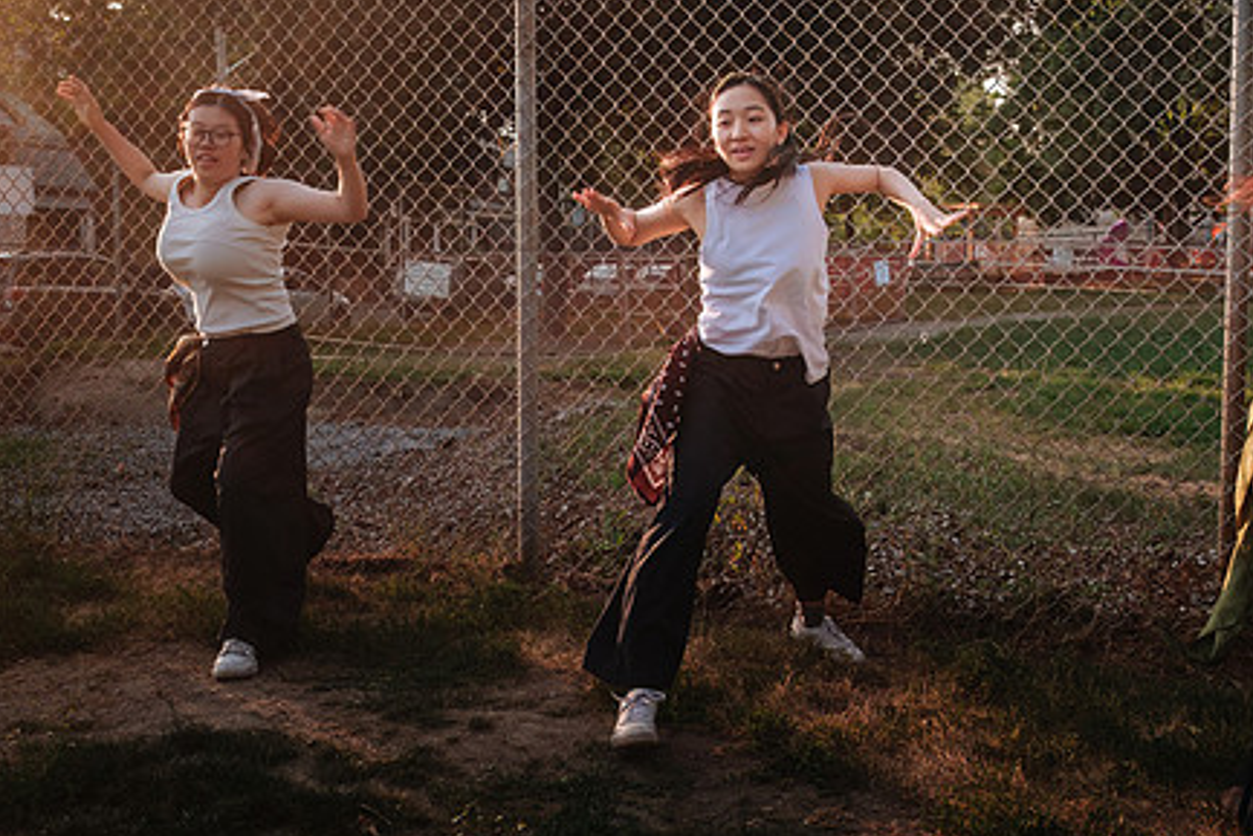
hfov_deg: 50.5
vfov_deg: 35.1
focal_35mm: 38
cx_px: 719
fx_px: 1323
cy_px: 379
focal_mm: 16
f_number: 4.5
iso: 200
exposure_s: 1/500
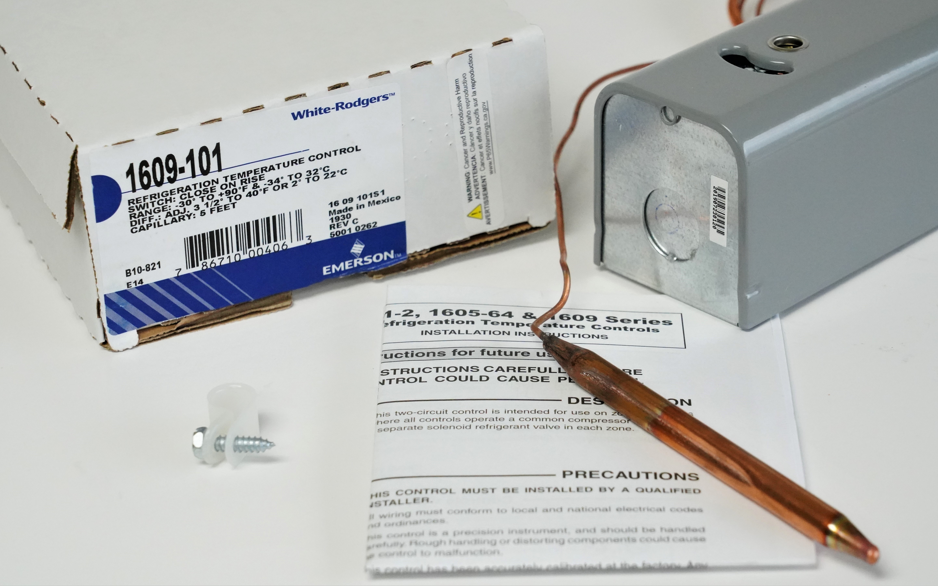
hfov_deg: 19.3
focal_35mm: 108
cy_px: 272
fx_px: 2761
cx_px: 471
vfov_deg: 12.1
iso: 12800
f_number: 11
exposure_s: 1/400
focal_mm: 105
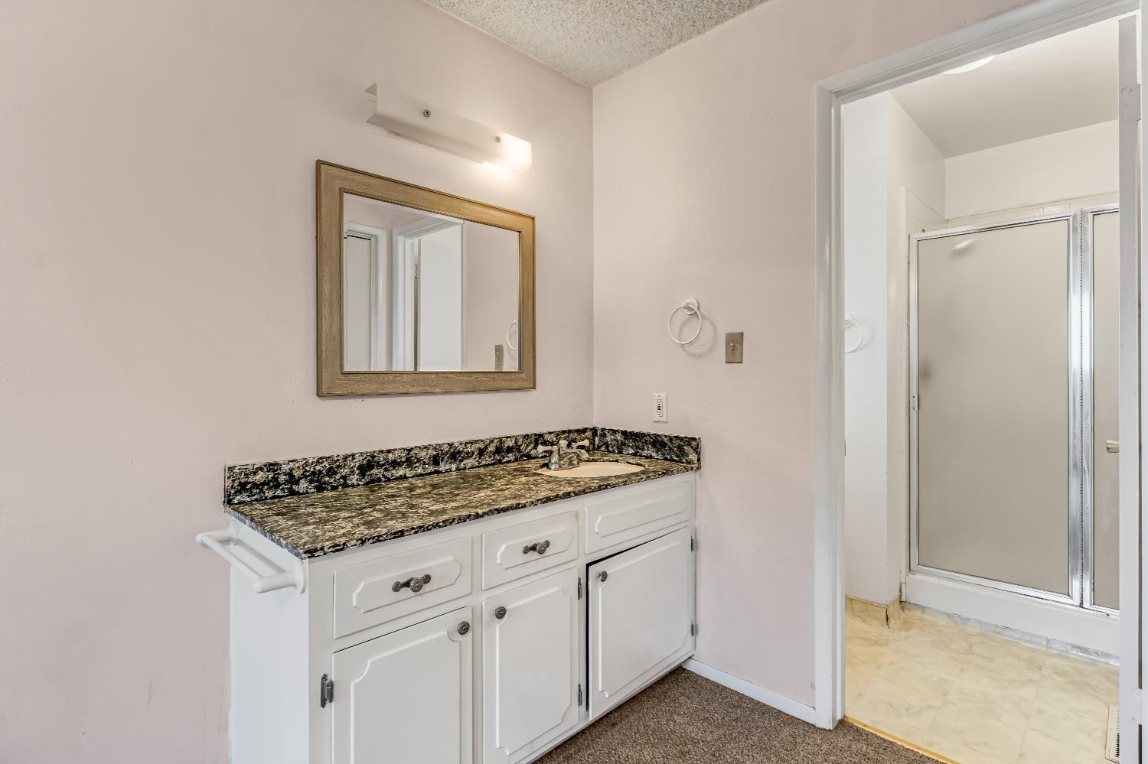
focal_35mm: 16
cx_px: 574
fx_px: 526
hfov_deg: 95.0
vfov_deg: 72.0
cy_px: 382
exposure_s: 1/6
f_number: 8
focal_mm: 11
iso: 400
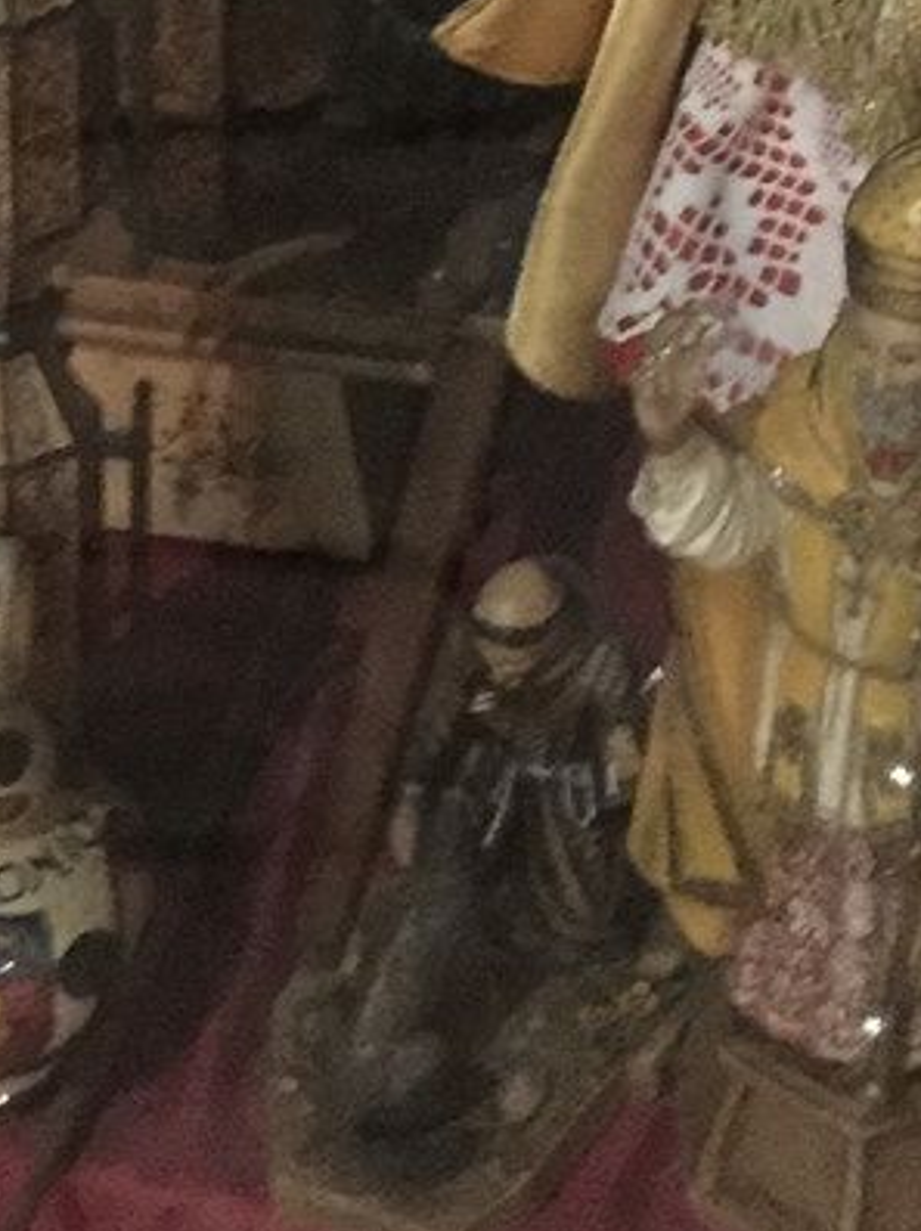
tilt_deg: -24.8
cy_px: -633
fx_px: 4157
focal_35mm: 117
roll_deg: -1.7
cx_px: 456
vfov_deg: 15.5
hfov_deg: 12.6
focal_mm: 4.15
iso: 800
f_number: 2.2
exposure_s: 1/17
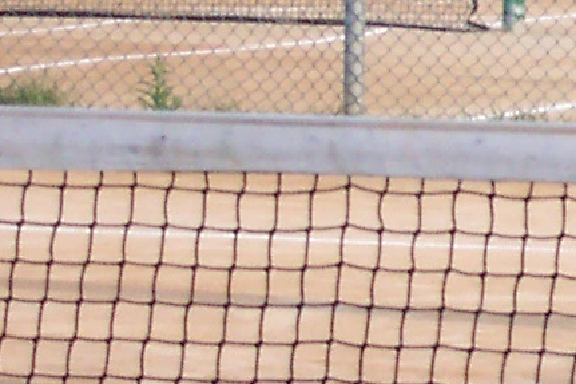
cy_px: 76
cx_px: 1066
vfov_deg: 2.3
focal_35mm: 597
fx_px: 9548
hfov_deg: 3.4
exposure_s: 1/180
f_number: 4.7
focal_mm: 21.2
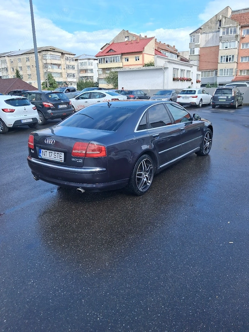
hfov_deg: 51.4
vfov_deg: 65.3
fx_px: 259
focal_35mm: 27
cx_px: 124
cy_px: 166
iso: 25
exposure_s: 1/435
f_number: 1.8
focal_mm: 4
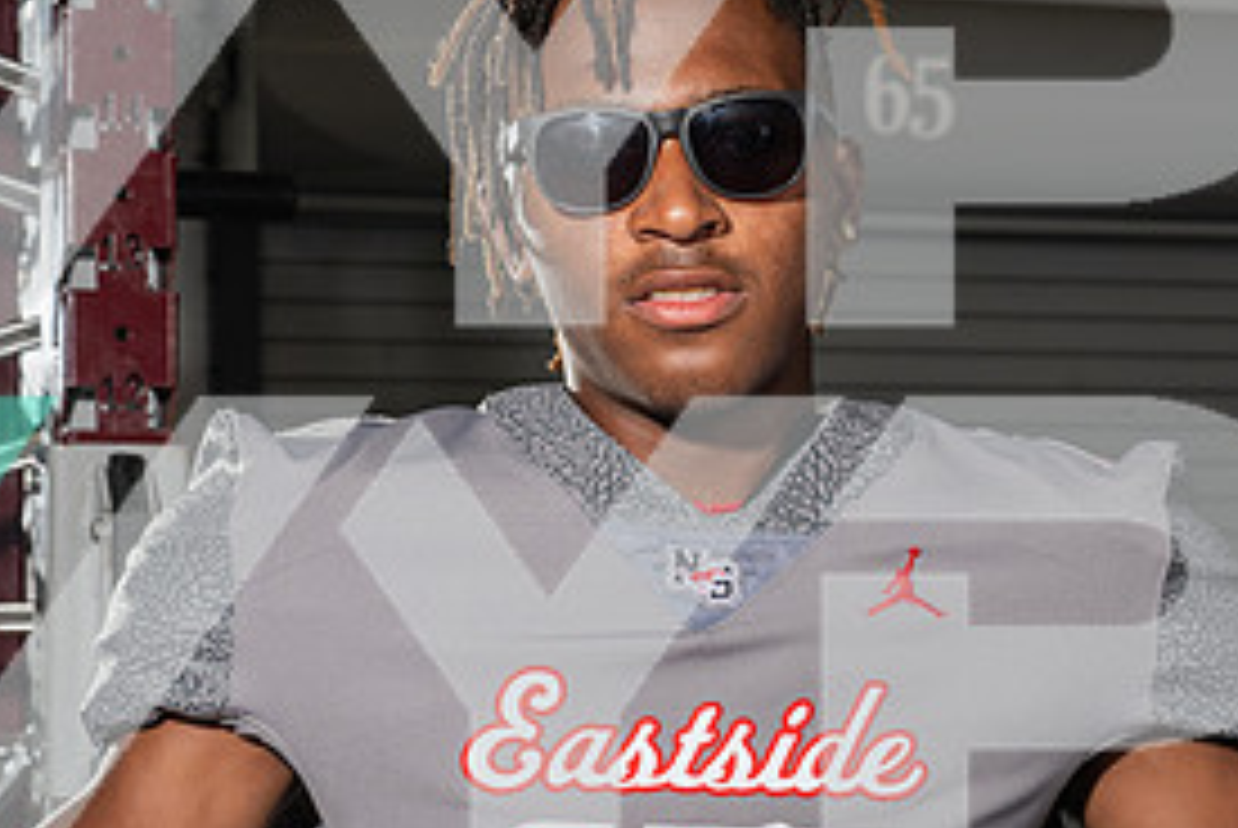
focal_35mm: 97
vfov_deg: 14.1
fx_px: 3339
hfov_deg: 21.0
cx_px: 734
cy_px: 637
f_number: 8
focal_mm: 46
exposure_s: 1/250
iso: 320
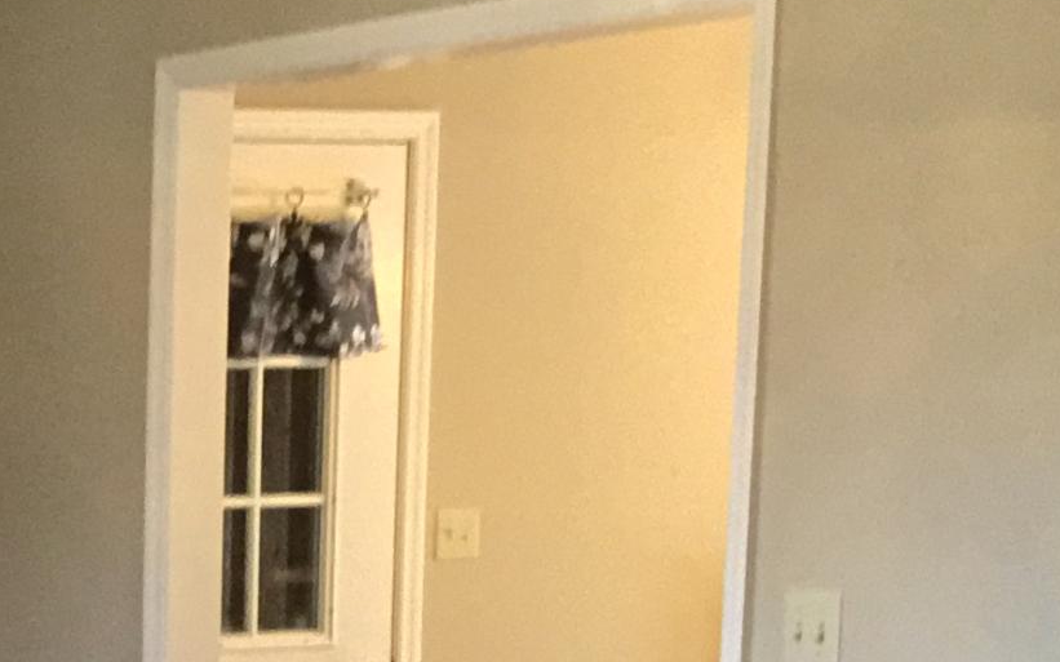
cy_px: 999
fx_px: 3466
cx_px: -296
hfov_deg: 16.5
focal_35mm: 120
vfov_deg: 10.5
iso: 200
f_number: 2.4
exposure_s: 1/20
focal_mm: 3.3
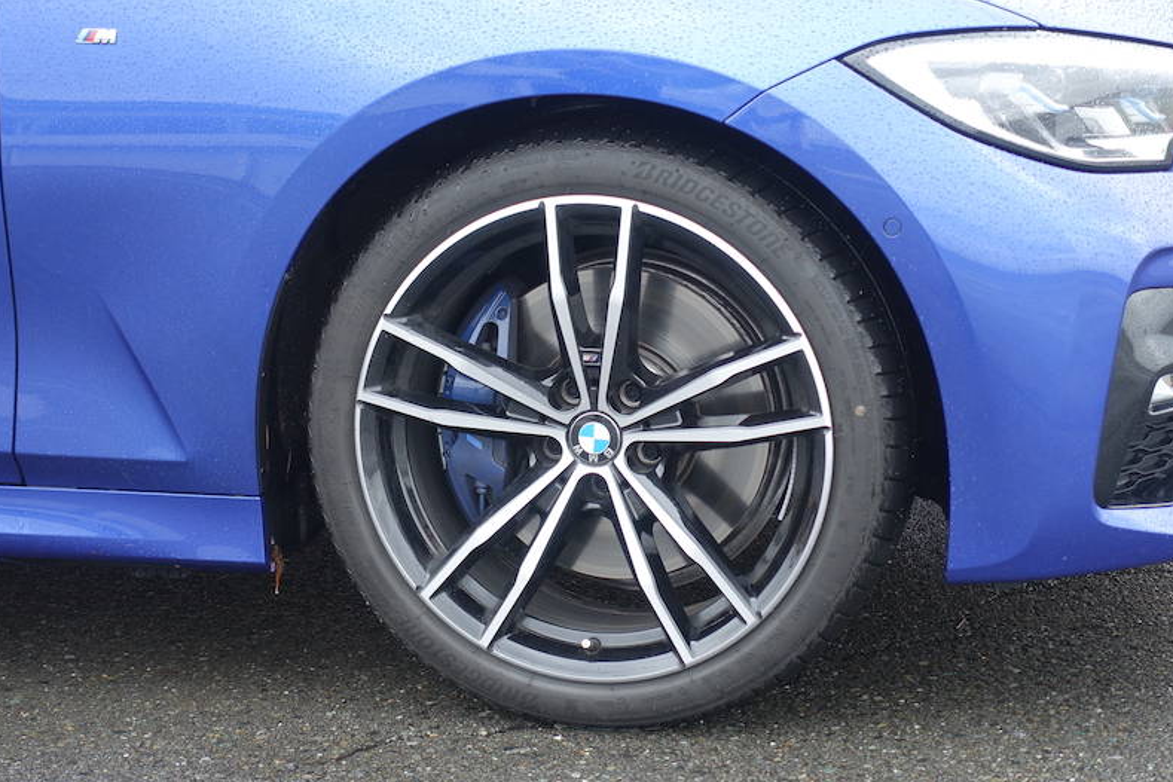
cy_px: 393
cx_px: 586
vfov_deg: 19.2
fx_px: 2313
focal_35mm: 71
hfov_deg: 28.5
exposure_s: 1/80
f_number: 2.8
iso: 125
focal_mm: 25.7
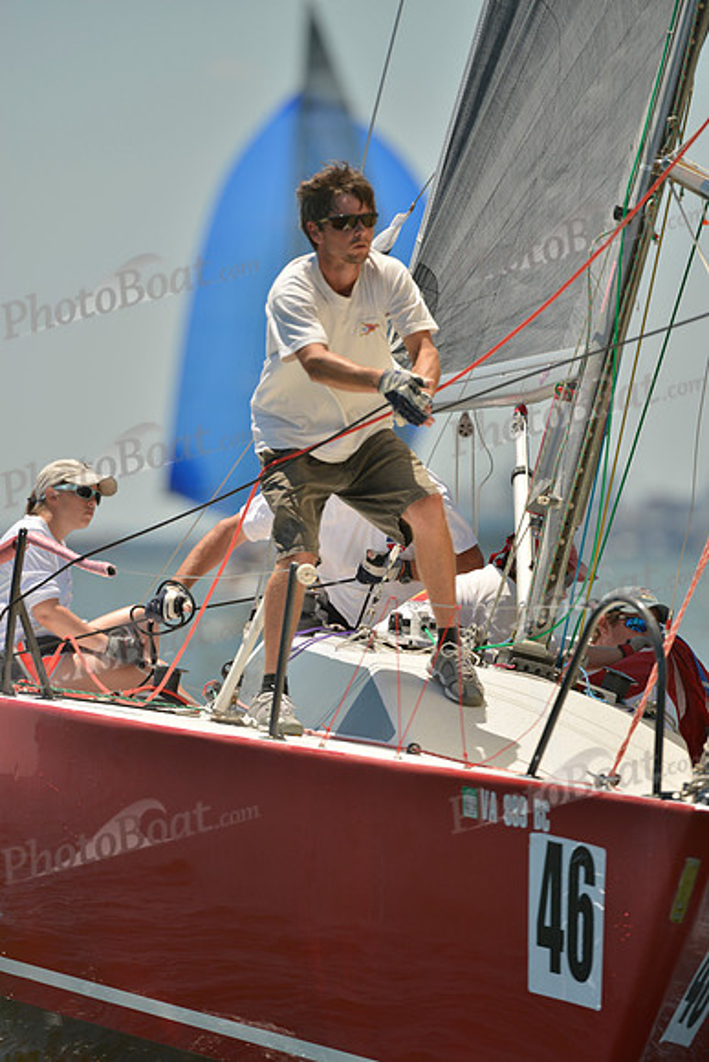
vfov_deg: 5.2
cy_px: 531
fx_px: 11809
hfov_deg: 3.4
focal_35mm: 400
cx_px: 354
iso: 200
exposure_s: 1/1600
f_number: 5
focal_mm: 400
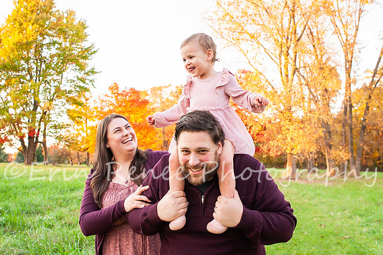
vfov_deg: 34.0
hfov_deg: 49.5
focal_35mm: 39
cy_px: 101
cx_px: 194
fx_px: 416
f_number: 4.5
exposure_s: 1/200
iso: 640
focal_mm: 26
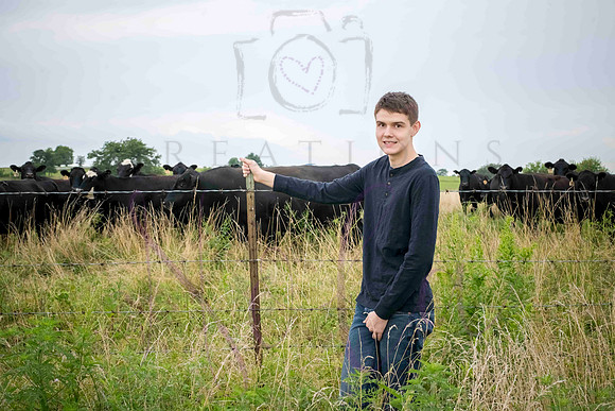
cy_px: 206
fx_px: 854
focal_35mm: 50
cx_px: 308
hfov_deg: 39.6
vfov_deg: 27.0
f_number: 9
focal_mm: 50
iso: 640
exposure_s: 1/320
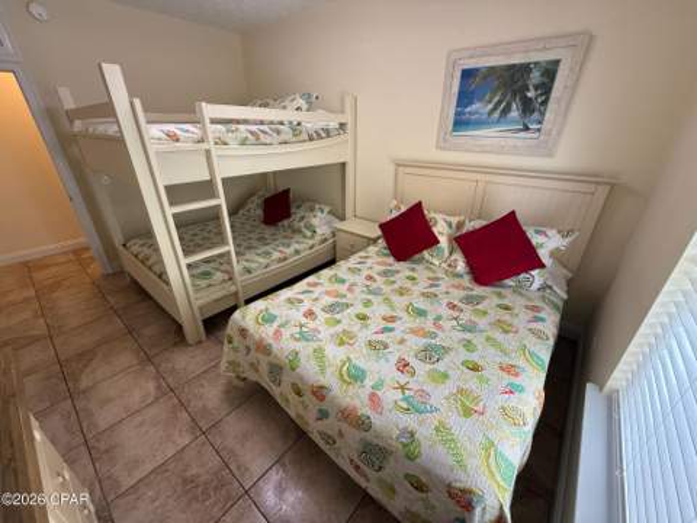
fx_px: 282
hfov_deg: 102.1
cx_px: 348
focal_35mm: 14
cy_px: 262
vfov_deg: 85.7
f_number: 2.2
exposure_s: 1/99
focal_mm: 2.22
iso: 250
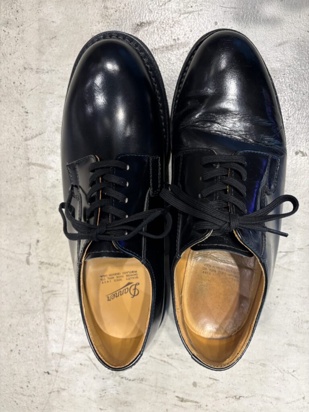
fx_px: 309
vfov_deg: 67.3
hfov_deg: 53.1
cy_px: 206
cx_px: 154
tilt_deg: -78.0
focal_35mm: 26
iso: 100
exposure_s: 1/122
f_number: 1.6
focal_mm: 5.96
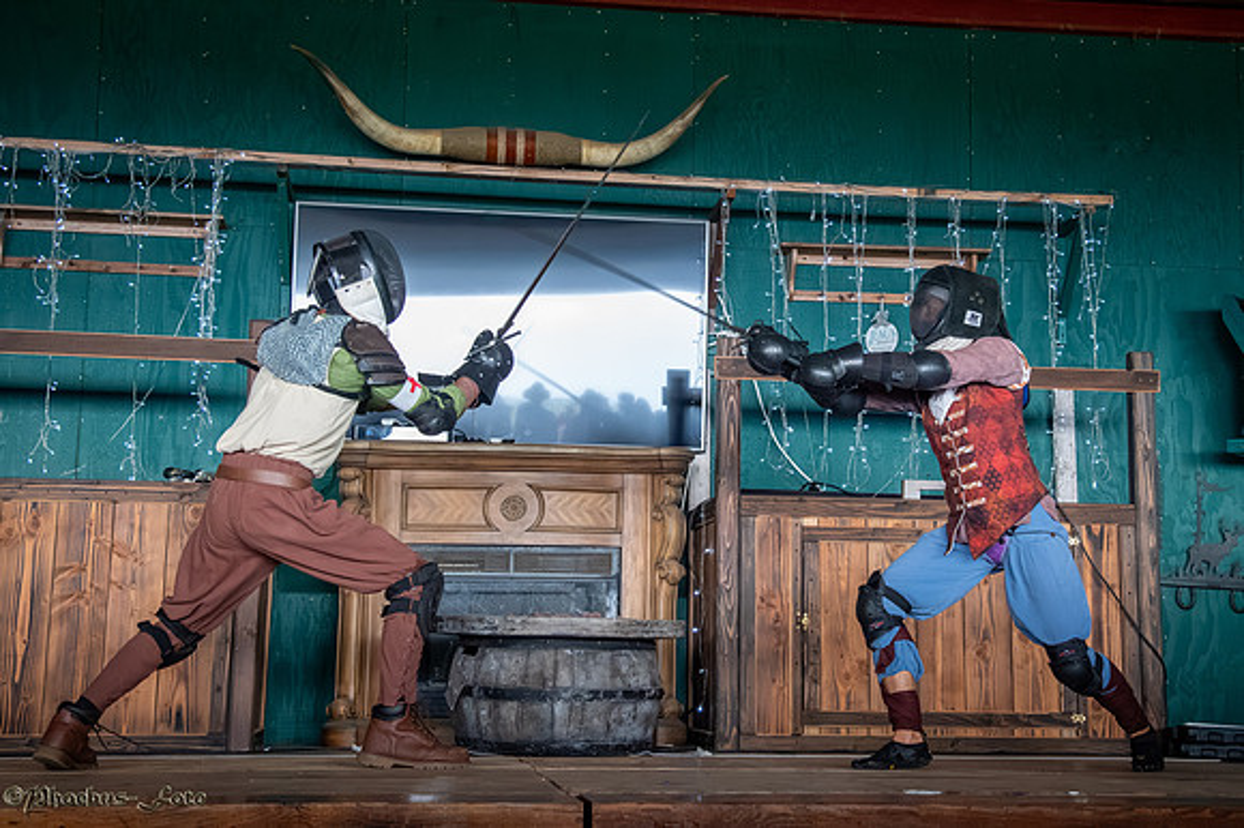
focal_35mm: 59
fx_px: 2027
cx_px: 718
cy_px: 355
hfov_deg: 34.0
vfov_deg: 23.1
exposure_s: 1/320
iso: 8000
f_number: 5.6
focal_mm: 44
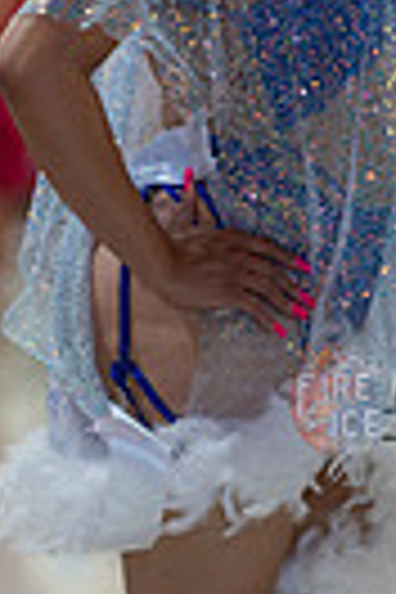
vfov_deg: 7.1
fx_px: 4785
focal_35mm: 290
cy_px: 414
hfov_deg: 4.7
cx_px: 90
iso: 160
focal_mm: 85
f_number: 1.4
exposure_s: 1/160
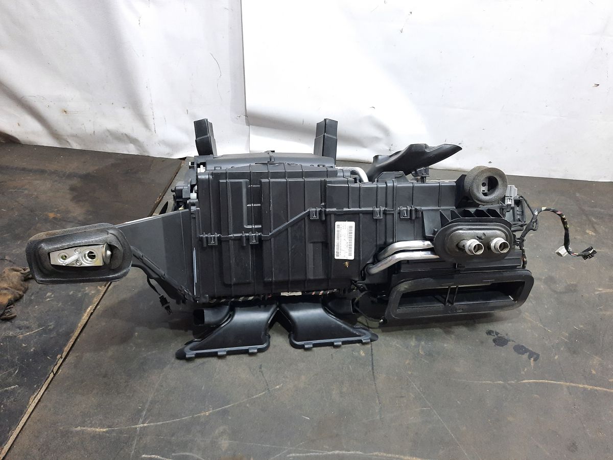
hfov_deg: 69.4
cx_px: 306
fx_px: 443
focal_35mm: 25
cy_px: 230
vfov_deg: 54.9
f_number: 2
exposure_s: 1/50
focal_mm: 4.6
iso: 320
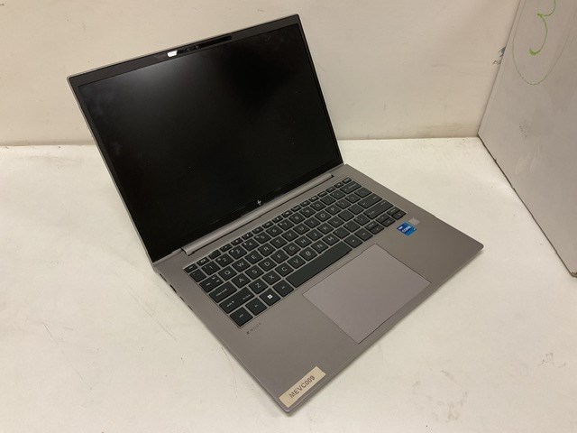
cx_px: 288
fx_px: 483
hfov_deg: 61.7
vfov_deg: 48.2
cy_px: 216
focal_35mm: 29
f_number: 1.8
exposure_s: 1/50
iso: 64
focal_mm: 3
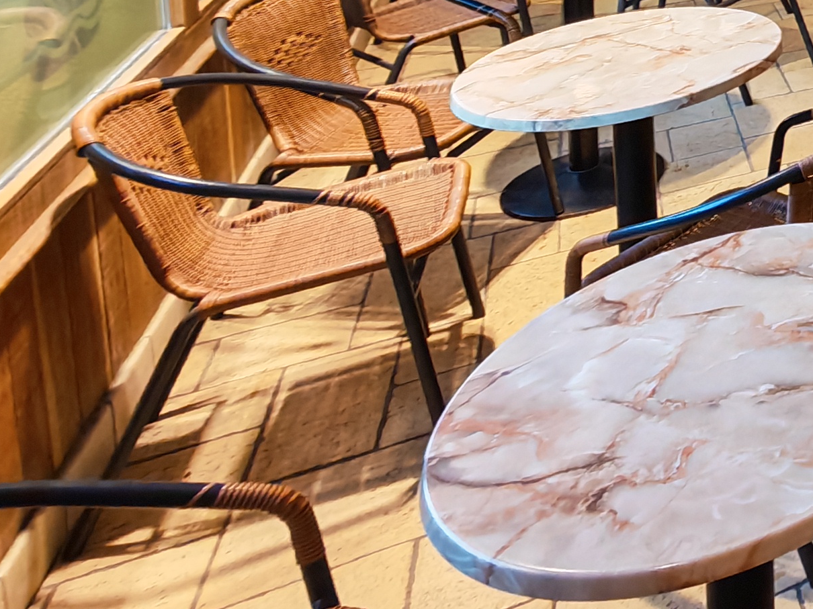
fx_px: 939
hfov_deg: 28.9
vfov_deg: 27.6
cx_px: 1222
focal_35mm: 40
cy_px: -248
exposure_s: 1/50
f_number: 2
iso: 125
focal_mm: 1.82
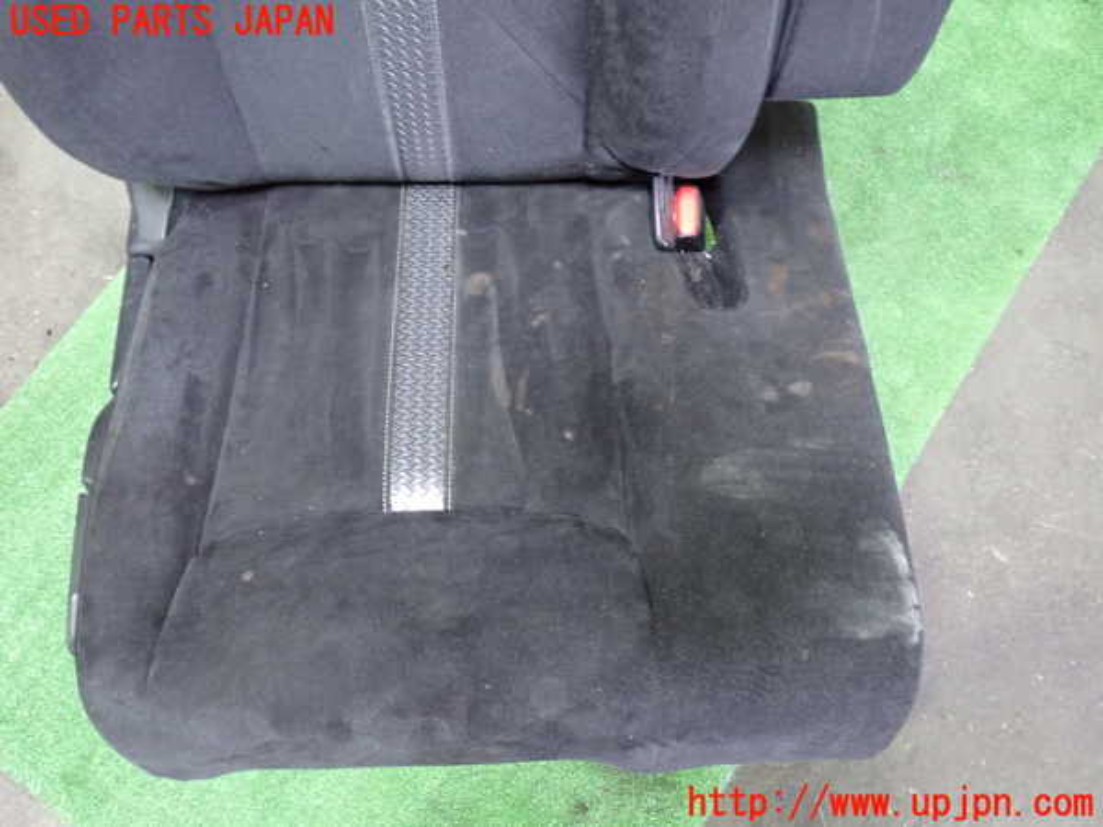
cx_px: 552
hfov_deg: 60.0
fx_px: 956
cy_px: 414
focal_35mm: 30
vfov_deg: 46.8
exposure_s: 1/30
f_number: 2.3
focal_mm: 5.4
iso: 800
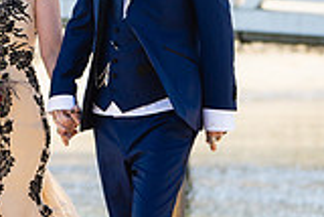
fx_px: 3982
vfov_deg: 3.1
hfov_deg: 4.6
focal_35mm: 442
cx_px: -208
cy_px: 62
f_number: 2.8
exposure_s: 1/1250
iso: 200
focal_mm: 107
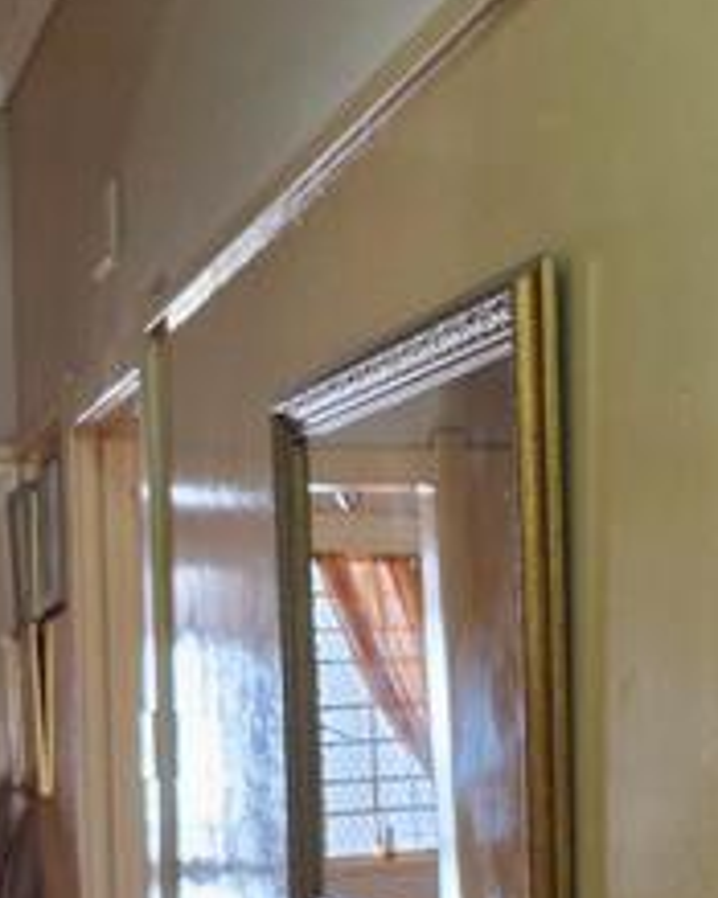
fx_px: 2180
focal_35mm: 82
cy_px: 869
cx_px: 767
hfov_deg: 18.1
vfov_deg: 22.5
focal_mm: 5.54
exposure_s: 1/50
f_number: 1.8
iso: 640
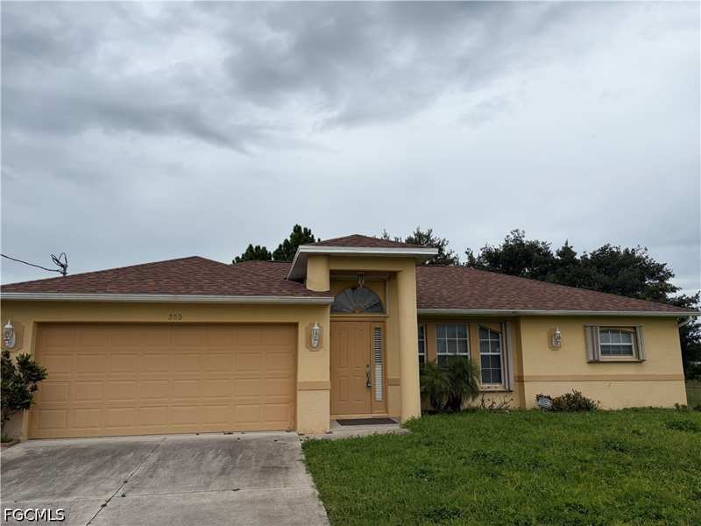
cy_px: 263
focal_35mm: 26
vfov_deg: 53.1
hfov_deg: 67.3
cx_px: 350
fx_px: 527
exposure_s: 1/8850
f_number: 1.6
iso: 50
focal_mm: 5.96
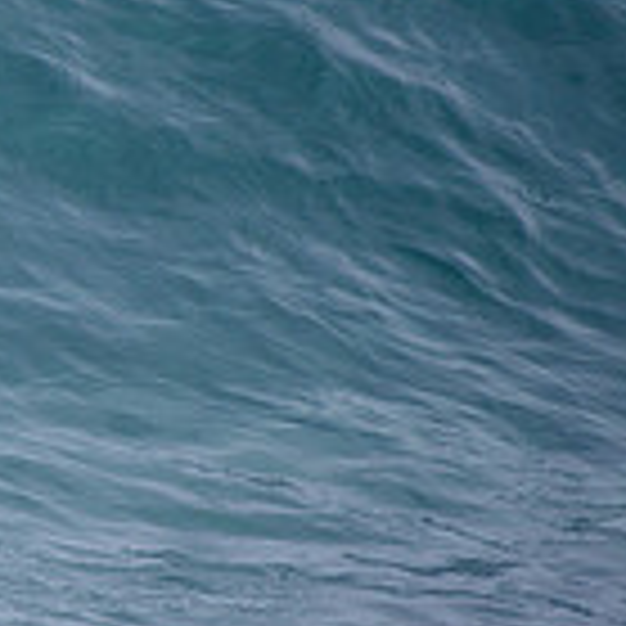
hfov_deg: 0.8
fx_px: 44357
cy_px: 241
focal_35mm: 2168
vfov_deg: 0.8
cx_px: -848
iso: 220
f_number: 5.6
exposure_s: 1/2000
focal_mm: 500
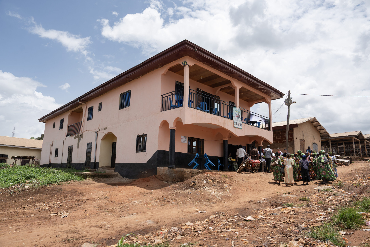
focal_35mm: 24
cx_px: 185
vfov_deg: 53.1
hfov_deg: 73.7
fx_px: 247
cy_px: 124
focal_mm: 24
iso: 100
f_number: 5
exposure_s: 1/1000
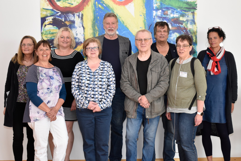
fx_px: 341
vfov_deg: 26.5
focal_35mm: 51
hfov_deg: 38.9
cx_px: 120
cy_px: 80
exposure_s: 1/100
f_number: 5
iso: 800
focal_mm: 34
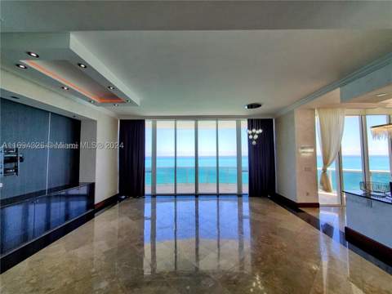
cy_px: 147
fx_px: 147
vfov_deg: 89.9
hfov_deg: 106.2
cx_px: 196
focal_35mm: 13
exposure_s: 1/196
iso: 50
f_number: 2.2
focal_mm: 1.8
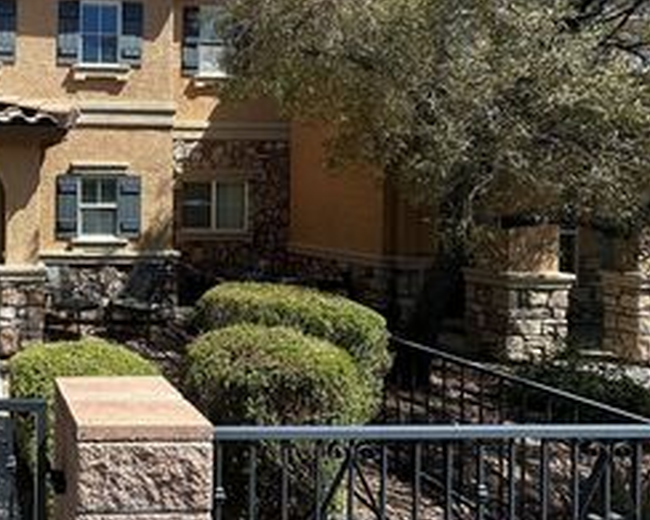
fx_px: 538
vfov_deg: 51.0
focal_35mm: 28
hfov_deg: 49.5
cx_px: -13
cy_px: 193
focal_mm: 2.22
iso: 50
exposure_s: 1/1159
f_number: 2.2
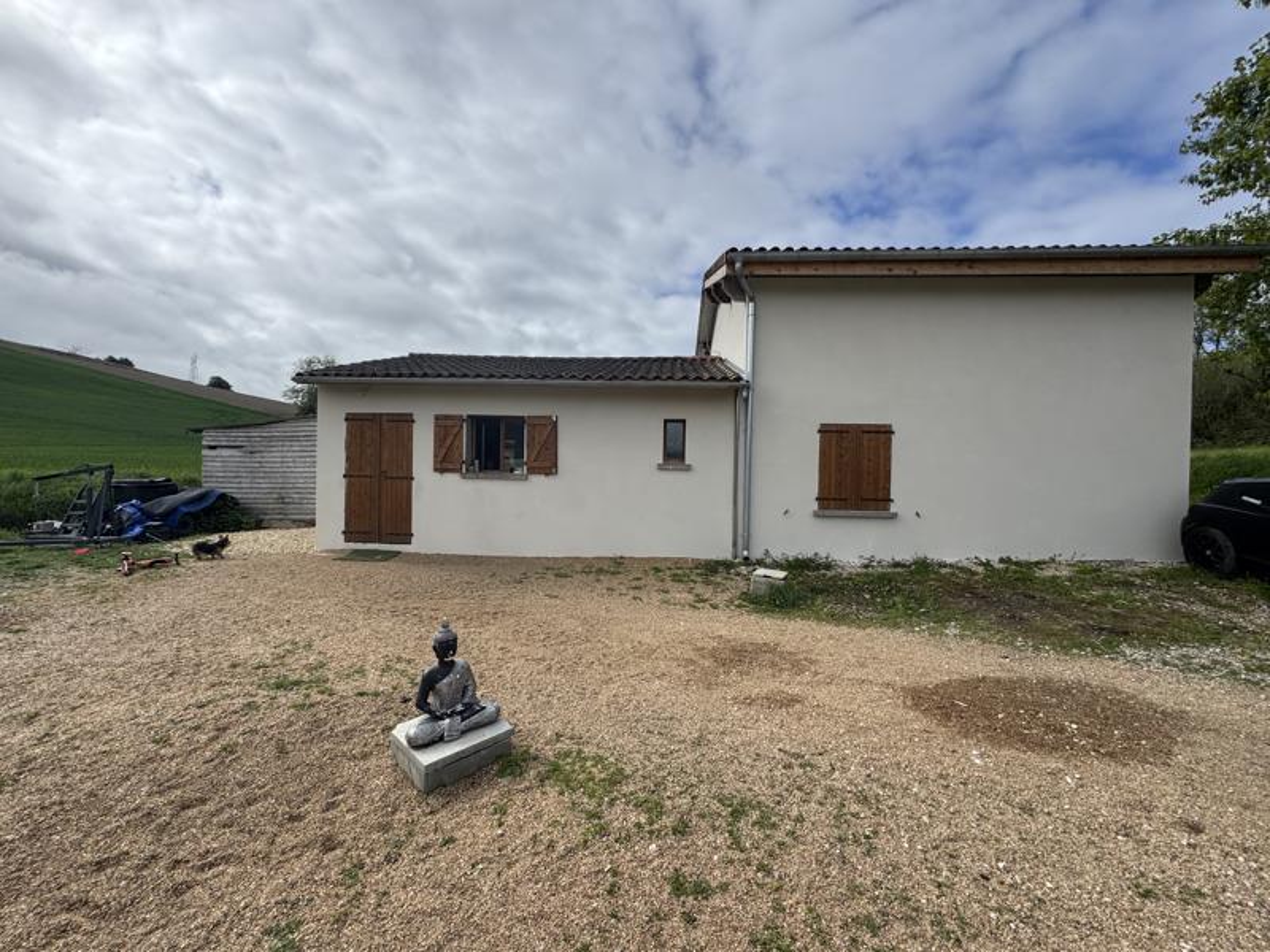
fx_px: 514
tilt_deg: -0.6
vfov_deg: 85.7
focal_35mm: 14
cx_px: 635
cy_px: 476
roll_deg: -0.6
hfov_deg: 102.1
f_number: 2.2
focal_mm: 2.22
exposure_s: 1/2415
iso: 40
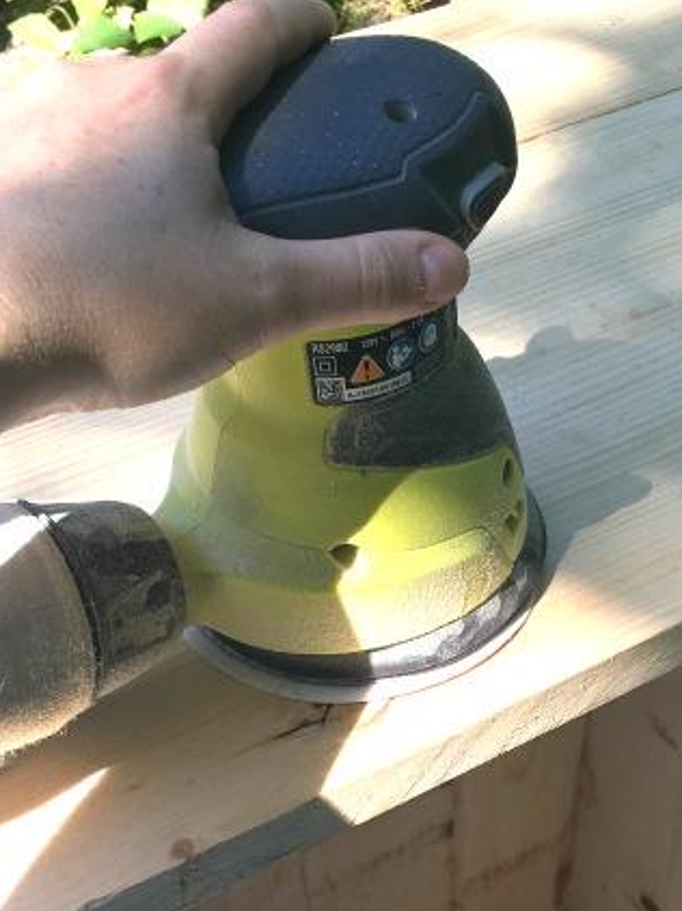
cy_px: 758
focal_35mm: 55
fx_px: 1446
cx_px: 451
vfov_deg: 33.7
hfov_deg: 26.4
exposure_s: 1/281
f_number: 2.2
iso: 25
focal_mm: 4.15
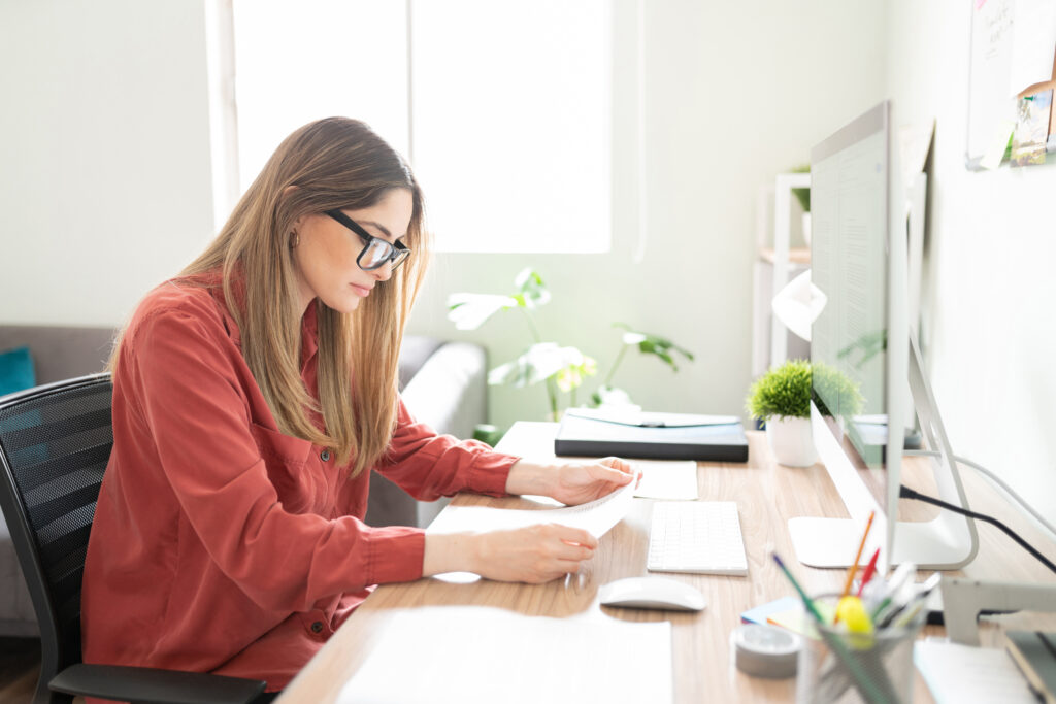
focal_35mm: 35
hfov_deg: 54.4
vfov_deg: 37.9
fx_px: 1027
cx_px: 528
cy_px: 352
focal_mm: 35
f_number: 1.8
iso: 500
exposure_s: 1/160
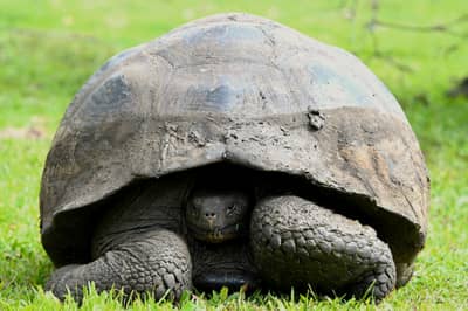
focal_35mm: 170
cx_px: 234
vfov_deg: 8.1
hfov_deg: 12.1
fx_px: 2208
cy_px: 156
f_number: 6.3
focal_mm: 170
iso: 640
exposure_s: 1/400
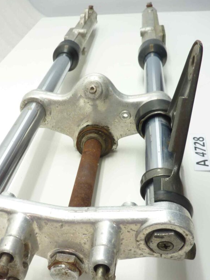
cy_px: 175
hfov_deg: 39.3
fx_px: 291
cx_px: 75
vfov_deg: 50.8
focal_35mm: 36
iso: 80
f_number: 3.3
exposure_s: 1/13
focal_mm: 4.1
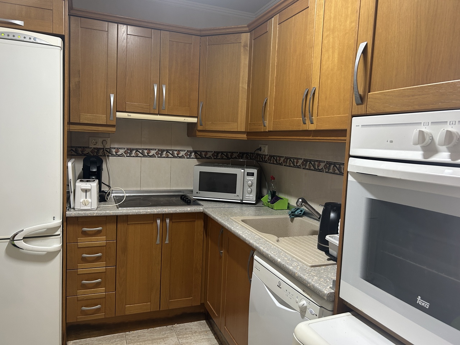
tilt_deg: -4.9
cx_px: 230
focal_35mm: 26
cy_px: 172
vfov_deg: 53.1
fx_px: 346
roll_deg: -1.7
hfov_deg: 67.3
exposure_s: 1/50
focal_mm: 5.7
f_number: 1.5
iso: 125
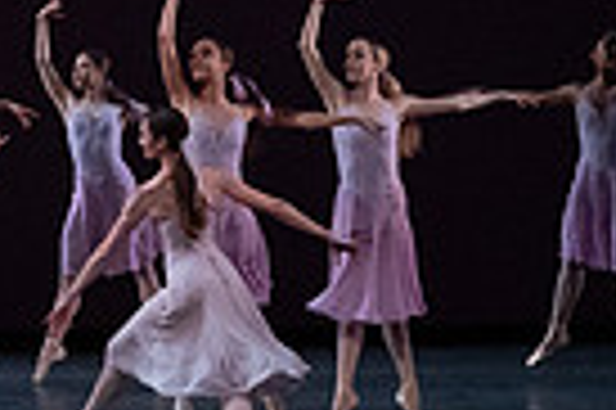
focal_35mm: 297
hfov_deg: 6.8
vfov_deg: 4.6
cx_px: -301
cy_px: -160
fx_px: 5076
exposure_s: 1/400
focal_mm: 70
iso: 12800
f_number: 13
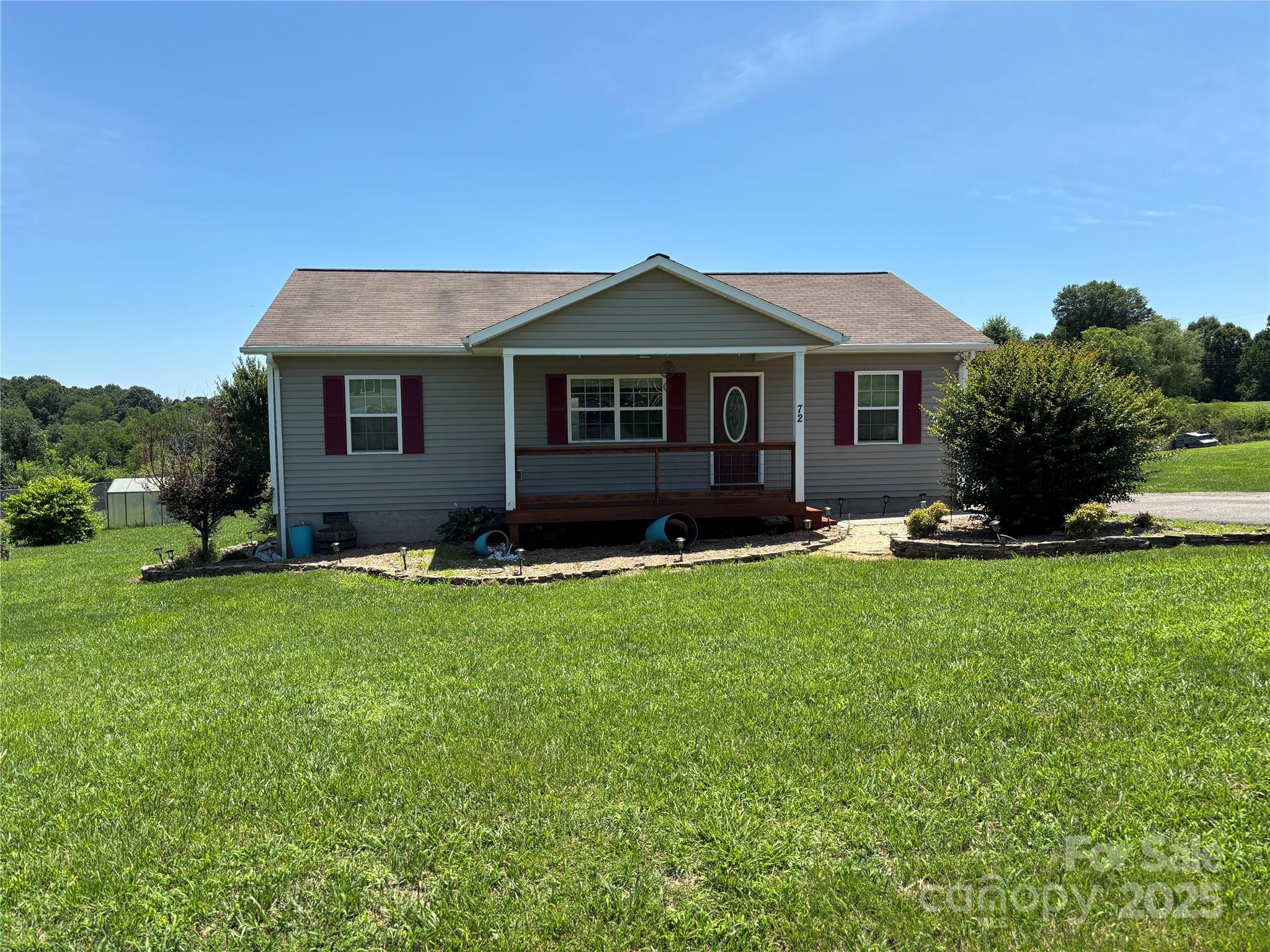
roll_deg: +0.8
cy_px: 476
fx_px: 954
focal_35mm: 26
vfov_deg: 53.1
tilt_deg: -4.7
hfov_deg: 67.3
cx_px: 635
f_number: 1.6
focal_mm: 5.96
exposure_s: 1/2710
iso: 50
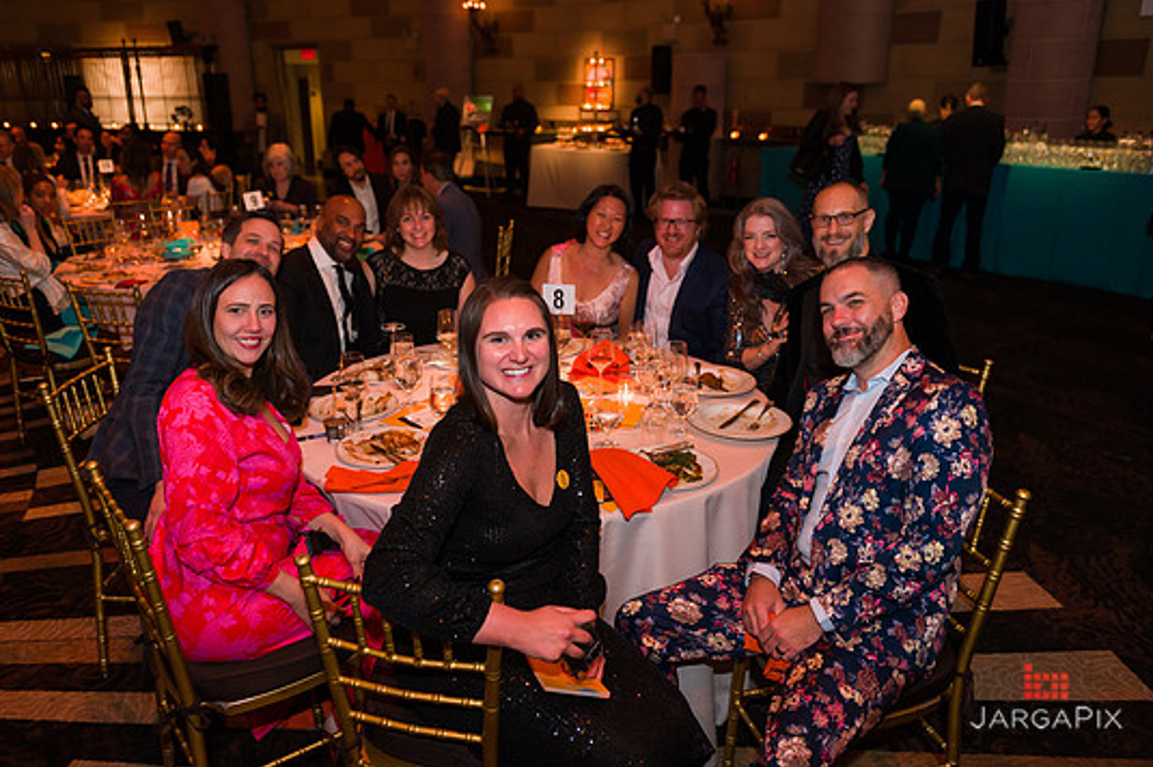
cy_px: 360
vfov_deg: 49.5
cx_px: 552
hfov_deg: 69.4
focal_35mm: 26
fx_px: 832
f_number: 4
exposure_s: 1/200
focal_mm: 24
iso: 1600
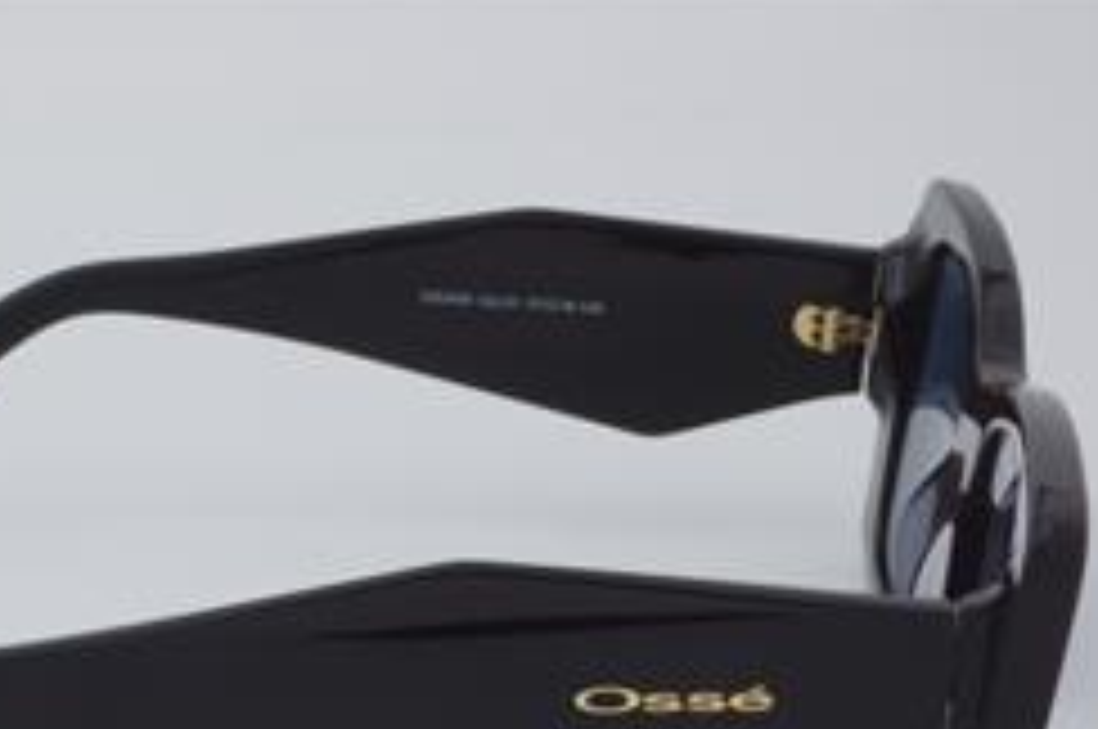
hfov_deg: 18.3
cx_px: 261
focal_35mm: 111
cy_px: 576
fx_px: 3376
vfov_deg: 12.3
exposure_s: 1/4
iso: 100
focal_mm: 45
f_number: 32
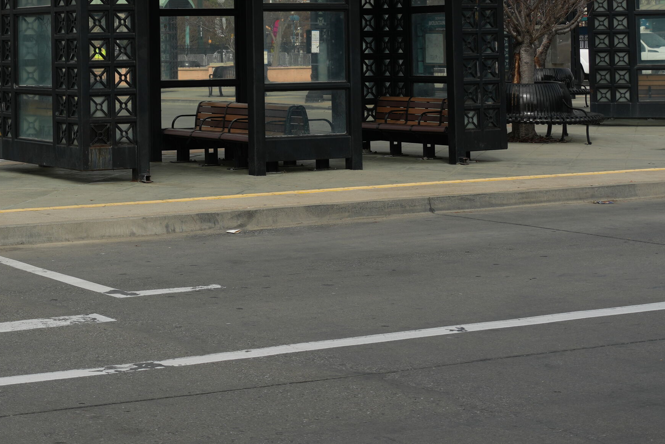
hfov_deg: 22.3
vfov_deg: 15.0
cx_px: 62
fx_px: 1644
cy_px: -54
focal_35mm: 89
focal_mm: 36
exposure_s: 1/400
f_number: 7.1
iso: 100
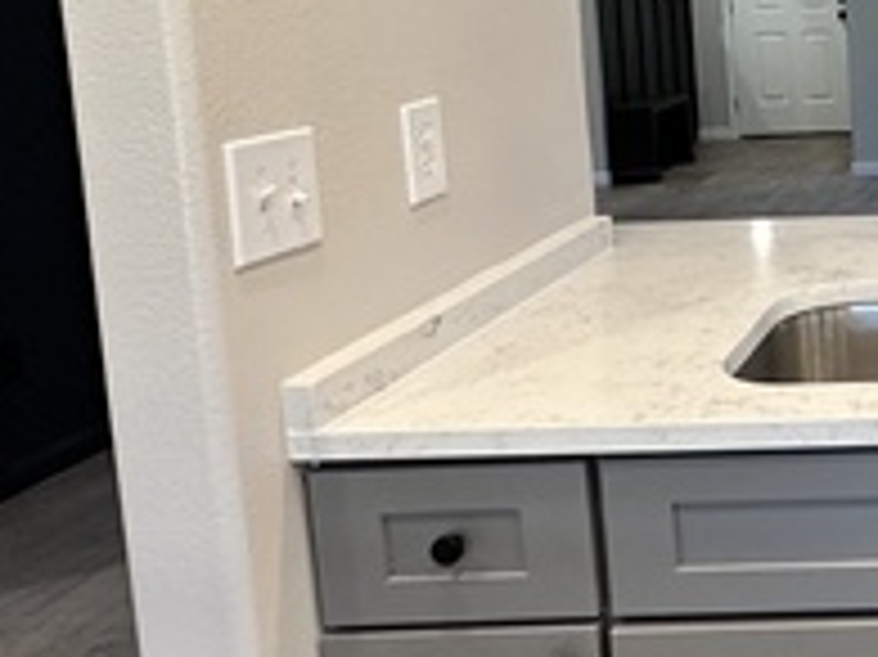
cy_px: 58
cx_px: 1074
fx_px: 1217
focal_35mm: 48
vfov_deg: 29.0
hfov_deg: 32.3
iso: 250
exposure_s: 1/120
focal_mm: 2.22
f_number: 2.2
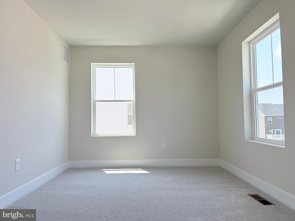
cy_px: 110
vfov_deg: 56.8
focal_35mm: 24
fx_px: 205
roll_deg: +0.0
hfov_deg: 71.6
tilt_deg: +2.5
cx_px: 148
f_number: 1.78
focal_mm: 6.76
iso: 100
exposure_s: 1/920
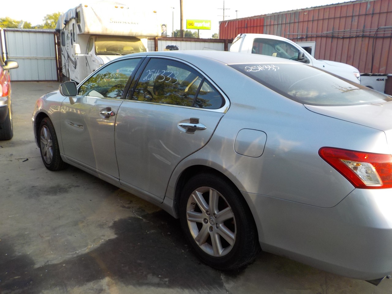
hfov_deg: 60.0
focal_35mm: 30
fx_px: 340
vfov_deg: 46.8
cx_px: 196
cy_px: 147
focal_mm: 4.1
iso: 125
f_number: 3.3
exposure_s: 1/200
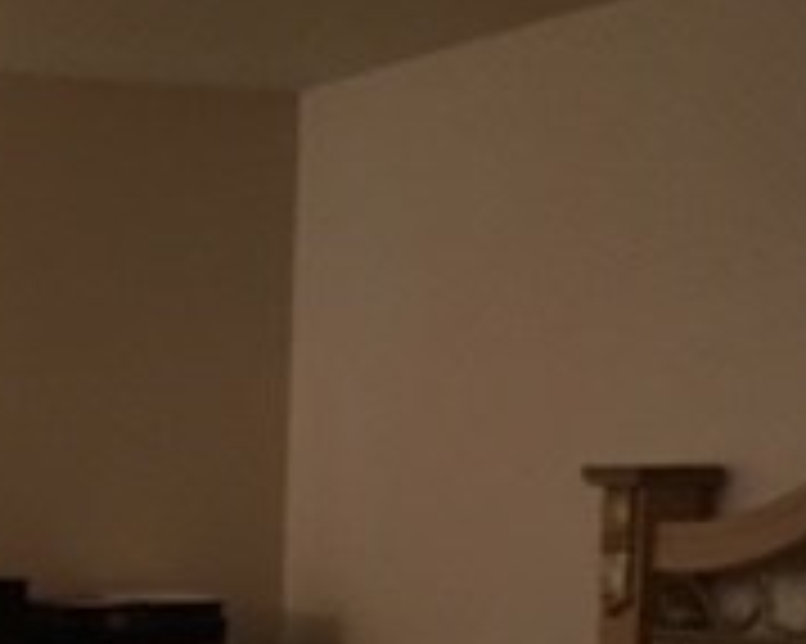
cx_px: -140
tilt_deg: -6.7
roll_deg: -1.1
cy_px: 739
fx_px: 2408
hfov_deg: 18.1
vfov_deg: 14.8
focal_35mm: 101
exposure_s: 1/30
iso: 250
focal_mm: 4.15
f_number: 2.2
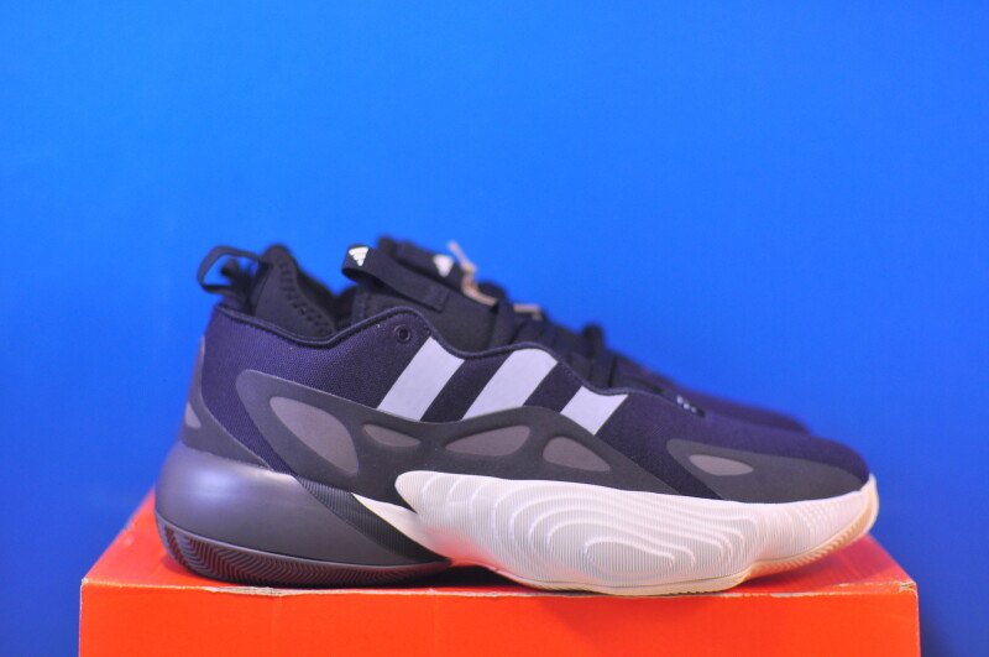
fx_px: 2057
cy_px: 328
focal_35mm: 75
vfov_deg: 18.1
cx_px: 494
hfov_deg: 27.0
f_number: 2.2
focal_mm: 50
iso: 250
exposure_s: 1/320
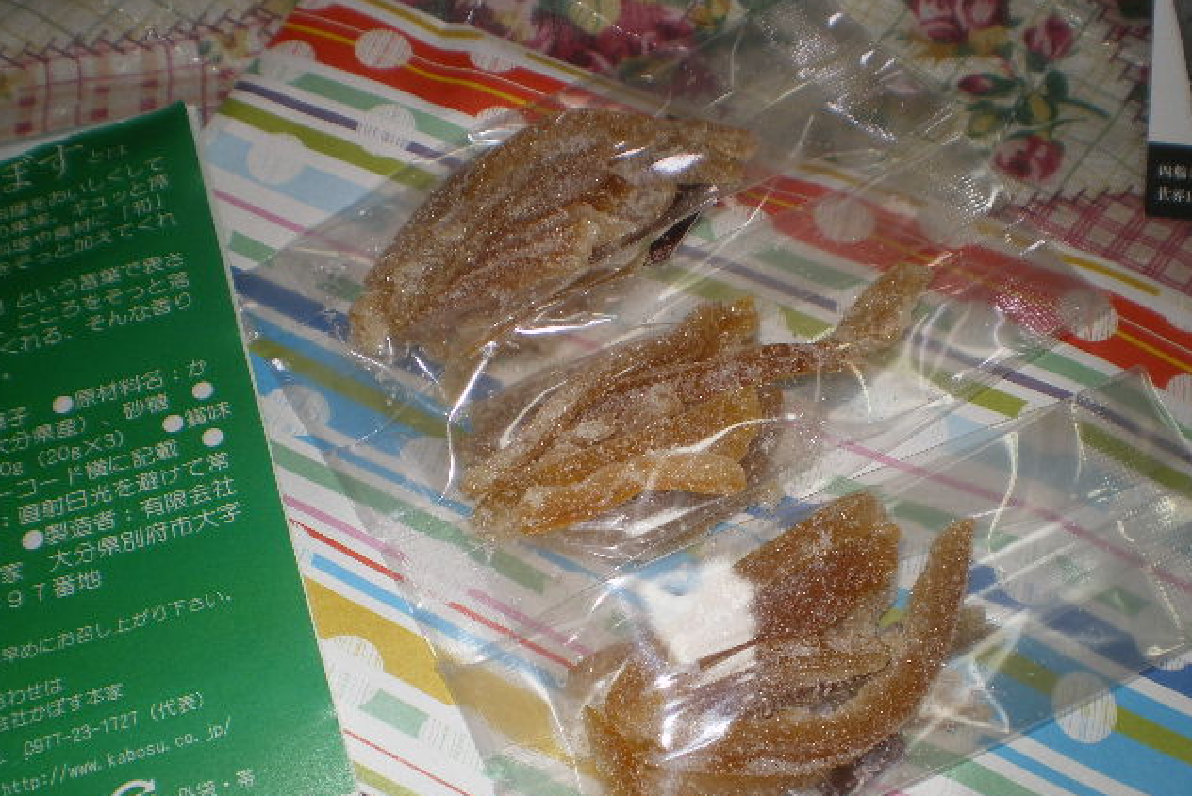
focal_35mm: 40
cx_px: 596
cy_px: 417
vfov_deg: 33.4
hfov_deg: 48.4
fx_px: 1325
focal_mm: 6.3
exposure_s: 1/30
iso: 64
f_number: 4.6
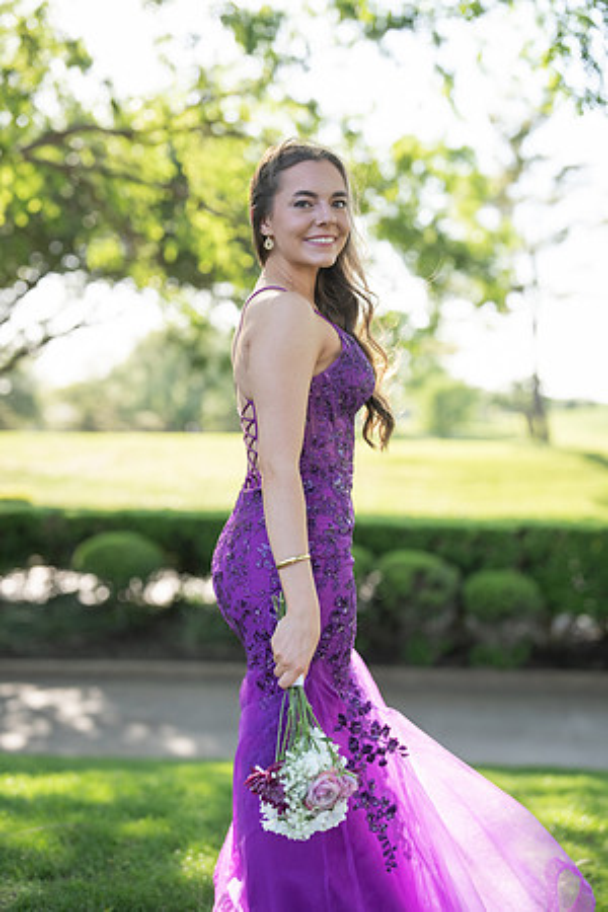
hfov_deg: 27.0
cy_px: 456
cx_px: 304
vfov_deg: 39.6
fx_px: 1267
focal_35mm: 50
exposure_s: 1/1000
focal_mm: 50
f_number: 1.8
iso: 160
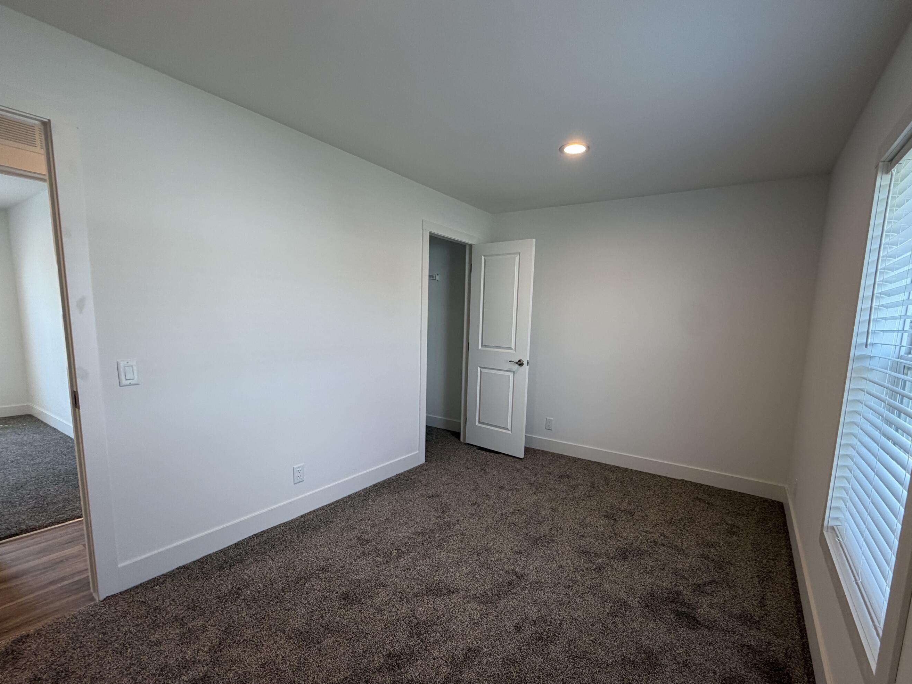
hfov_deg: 94.4
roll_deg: -1.5
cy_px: 374
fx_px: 422
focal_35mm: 16
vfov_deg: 77.9
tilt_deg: -8.7
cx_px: 481
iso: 125
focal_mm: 2.22
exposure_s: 1/120
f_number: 2.2
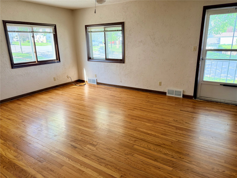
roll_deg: +1.7
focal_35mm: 24
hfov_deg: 71.6
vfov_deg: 56.8
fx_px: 164
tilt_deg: -15.9
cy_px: 89
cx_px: 118
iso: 160
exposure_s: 1/210
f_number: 1.78
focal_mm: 6.76
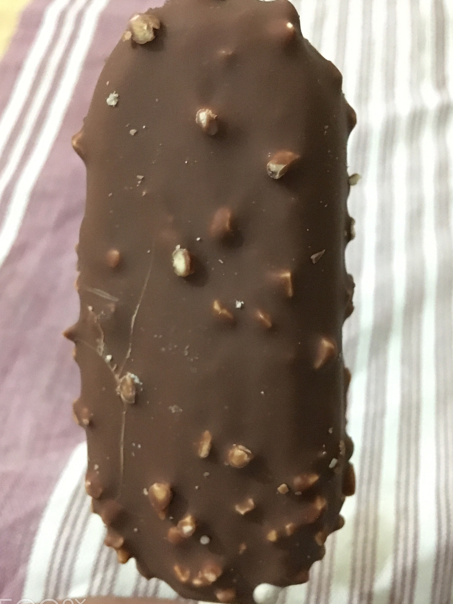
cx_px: 251
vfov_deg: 51.3
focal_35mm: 36
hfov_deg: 39.6
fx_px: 628
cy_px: 296
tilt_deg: -57.5
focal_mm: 4.15
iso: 1000
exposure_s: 1/17
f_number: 2.2
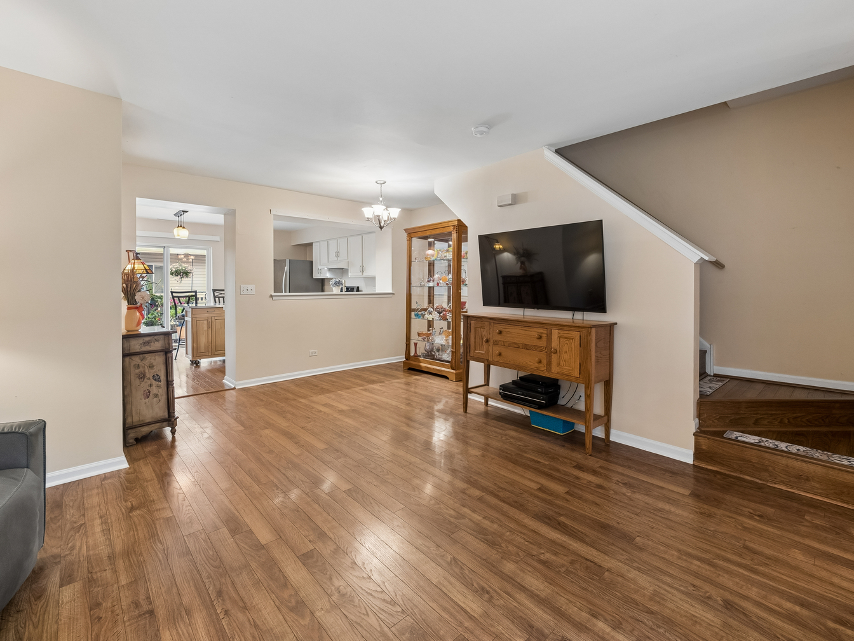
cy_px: 303
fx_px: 370
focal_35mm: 15
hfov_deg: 98.1
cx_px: 438
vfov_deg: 81.7
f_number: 8
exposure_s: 1/3.33
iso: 400
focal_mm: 7
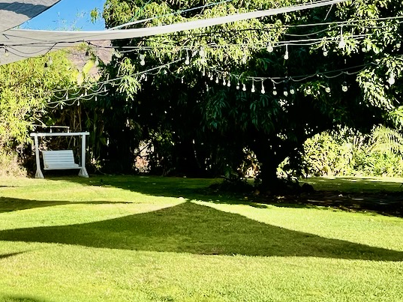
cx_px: 8
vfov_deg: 22.9
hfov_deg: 29.3
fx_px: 722
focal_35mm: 62
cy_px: 12
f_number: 1.6
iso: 32
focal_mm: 4.2
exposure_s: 1/2053
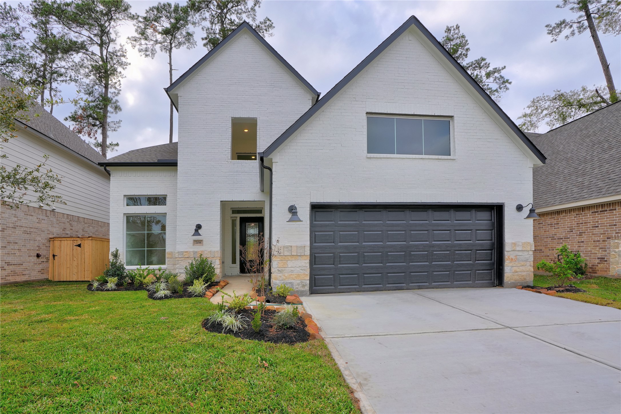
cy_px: 207
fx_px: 276
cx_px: 310
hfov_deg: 96.7
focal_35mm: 16
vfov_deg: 73.7
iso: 400
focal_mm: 16
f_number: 8
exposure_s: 1/400
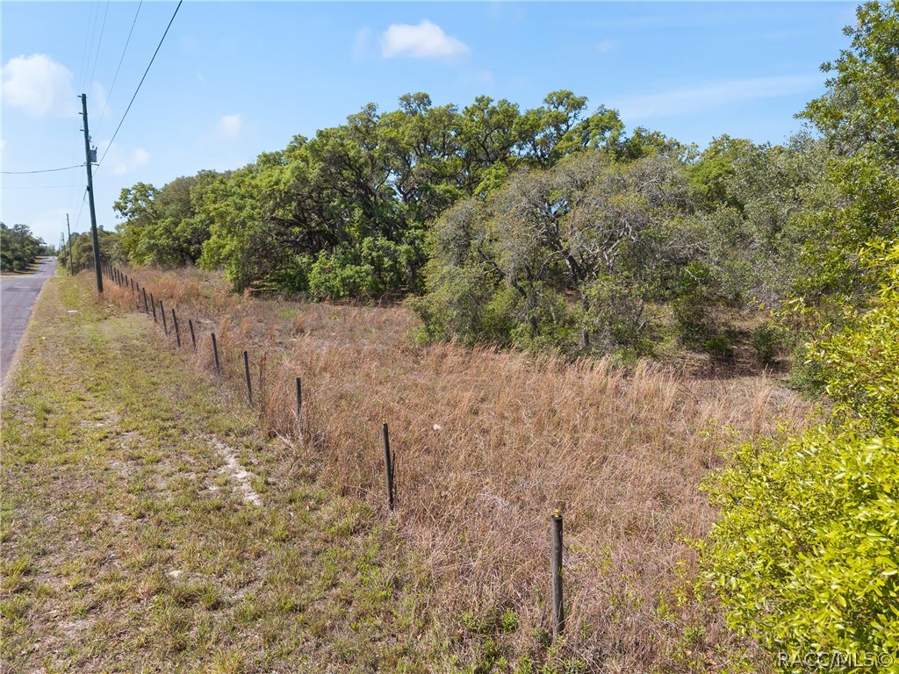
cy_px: 337
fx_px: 623
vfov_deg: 56.8
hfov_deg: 71.6
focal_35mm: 24
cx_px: 450
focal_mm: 8.67
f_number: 1.8
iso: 100
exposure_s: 1/2500
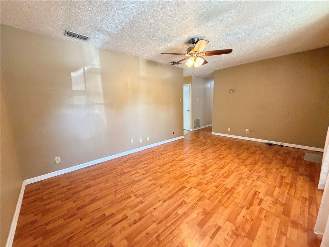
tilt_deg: -7.5
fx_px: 133
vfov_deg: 85.7
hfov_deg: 102.1
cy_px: 124
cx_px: 164
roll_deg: +2.9
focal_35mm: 14
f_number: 2.2
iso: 500
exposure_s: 1/60
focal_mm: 2.22
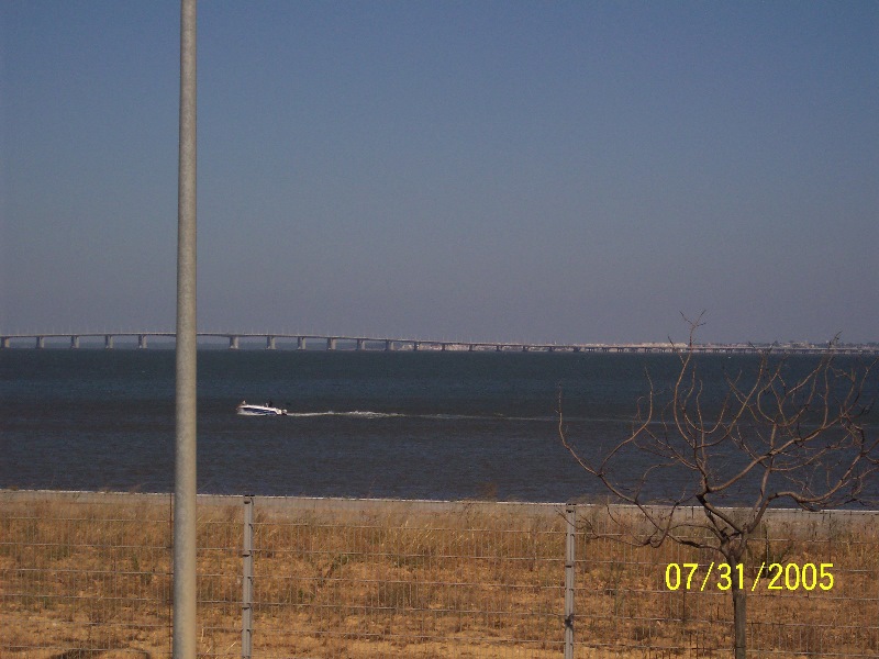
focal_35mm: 114
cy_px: 330
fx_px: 2895
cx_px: 440
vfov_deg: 13.0
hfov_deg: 17.3
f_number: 8
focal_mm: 24
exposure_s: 1/500
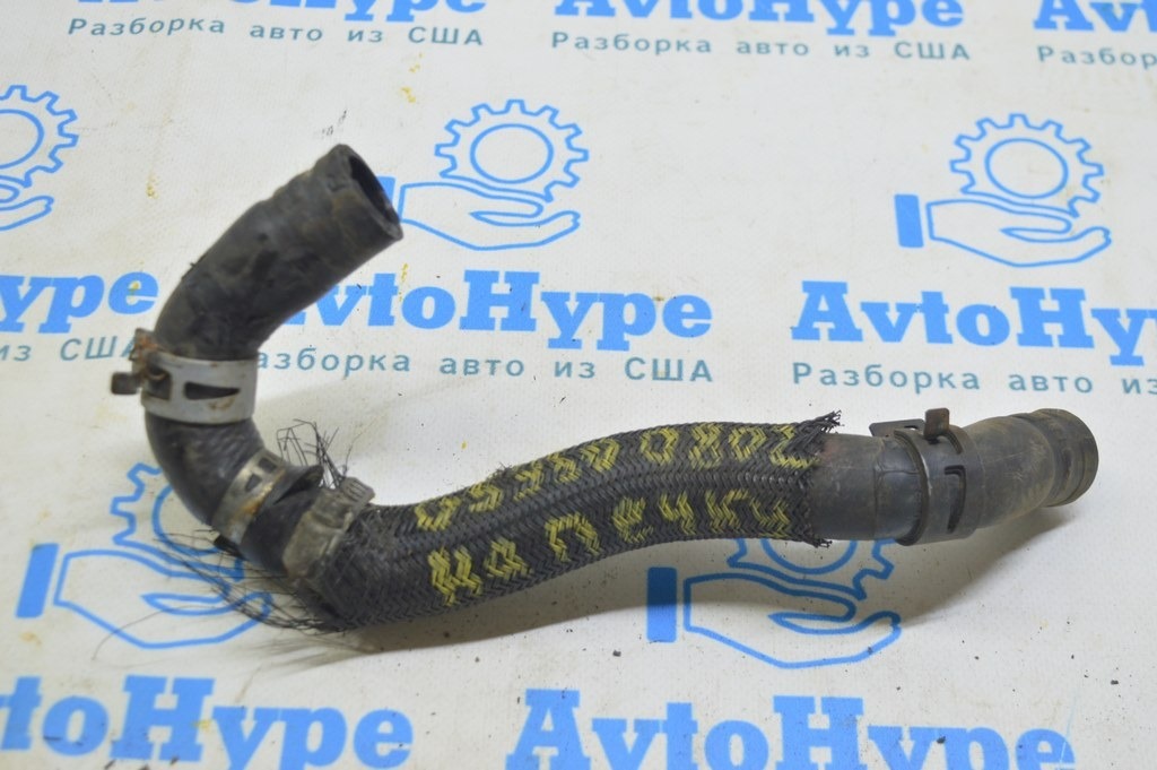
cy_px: 385
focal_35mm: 52
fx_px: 1686
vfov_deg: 25.7
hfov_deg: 37.9
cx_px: 578
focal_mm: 35
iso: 400
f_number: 5.6
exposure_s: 1/20
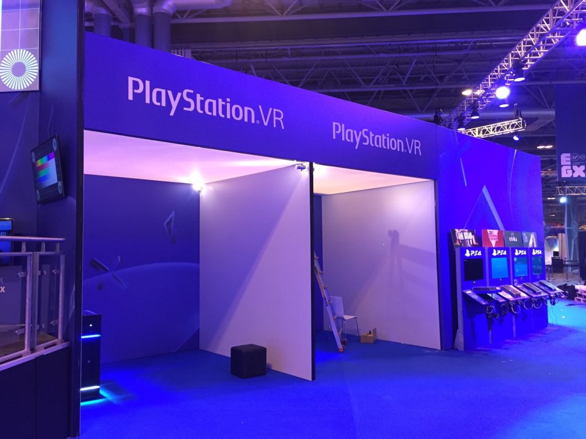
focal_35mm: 29
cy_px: 220
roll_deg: +1.0
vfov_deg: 48.2
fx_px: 491
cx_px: 293
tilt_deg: +4.2
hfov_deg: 61.7
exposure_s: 1/33
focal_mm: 4.15
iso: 250
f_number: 2.2
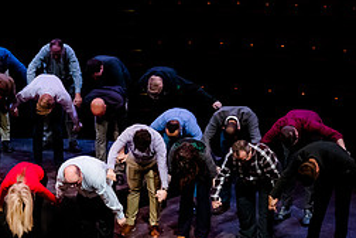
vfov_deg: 12.1
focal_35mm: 113
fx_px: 1117
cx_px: 20
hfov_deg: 17.8
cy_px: 126
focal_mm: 42
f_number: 7.1
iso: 3200
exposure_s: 1/250
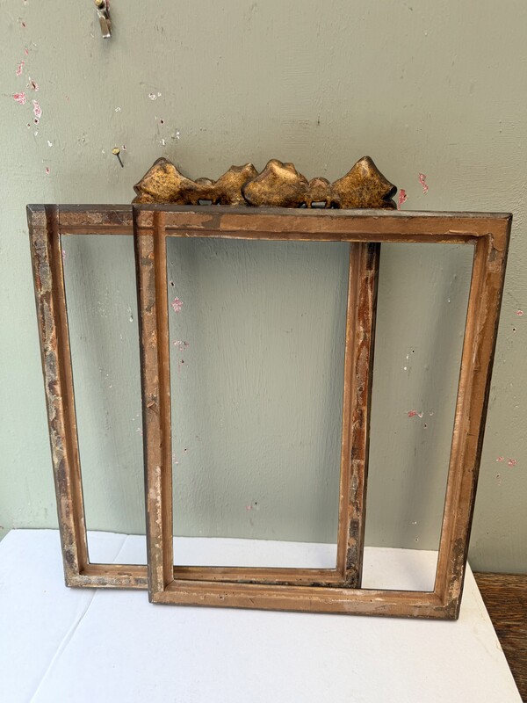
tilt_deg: -21.4
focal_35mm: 24
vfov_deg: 71.6
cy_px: 352
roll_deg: +0.4
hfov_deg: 56.8
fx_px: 487
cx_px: 264
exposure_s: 1/140
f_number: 1.78
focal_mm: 6.76
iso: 50
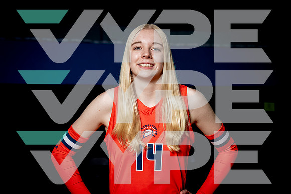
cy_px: 97
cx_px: 146
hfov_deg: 27.4
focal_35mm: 74
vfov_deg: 18.4
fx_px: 598
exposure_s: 1/200
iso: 250
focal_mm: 70
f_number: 5
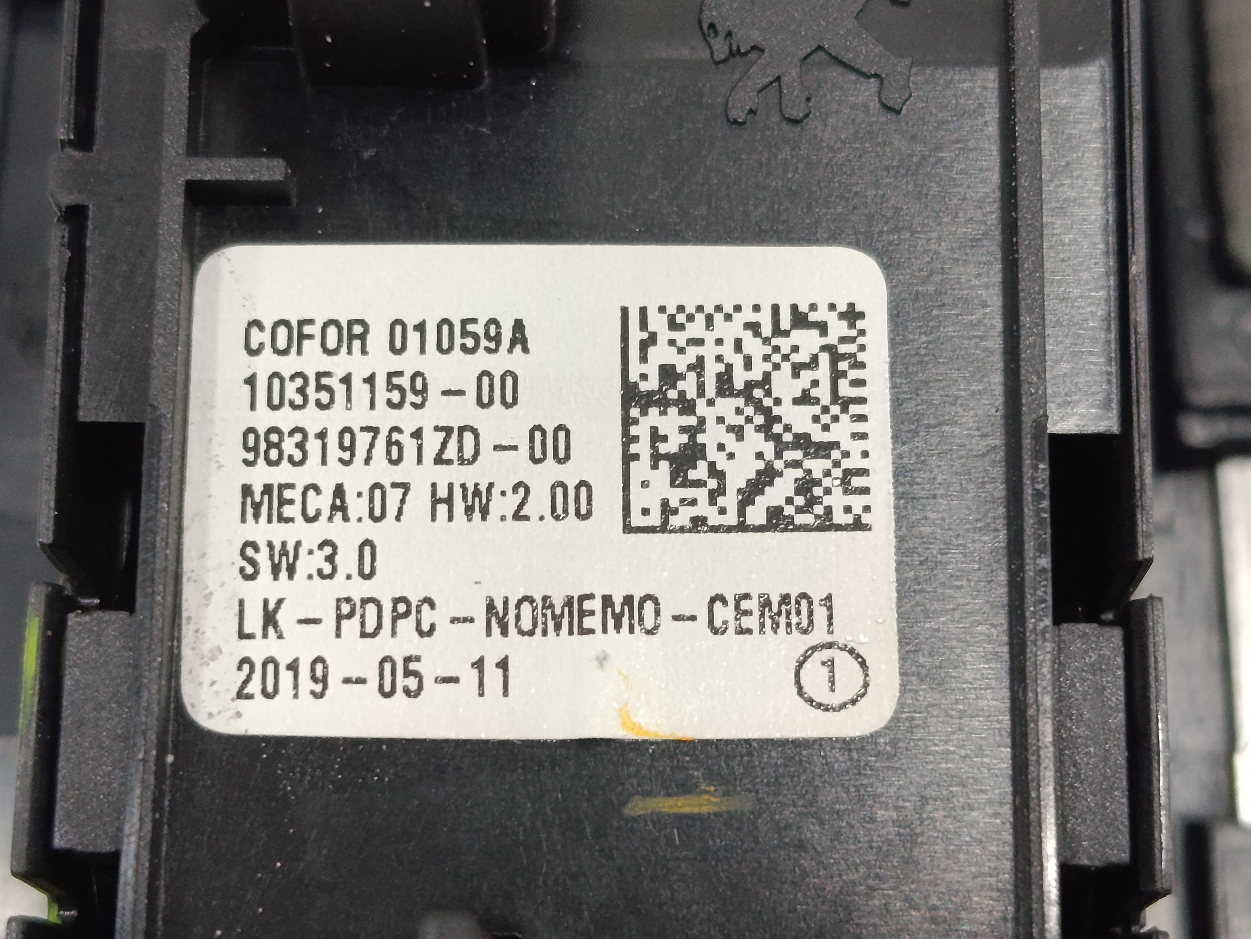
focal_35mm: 77
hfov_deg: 25.3
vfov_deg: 19.1
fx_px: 2783
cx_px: 626
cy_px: 470
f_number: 1.7
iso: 983
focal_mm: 5.24
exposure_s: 1/50
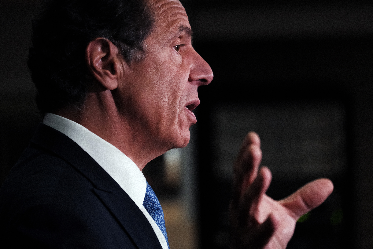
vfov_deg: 5.3
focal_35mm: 259
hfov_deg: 8.0
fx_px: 2683
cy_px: 124
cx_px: 186
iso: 3200
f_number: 4.7
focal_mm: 172.4
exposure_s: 1/210
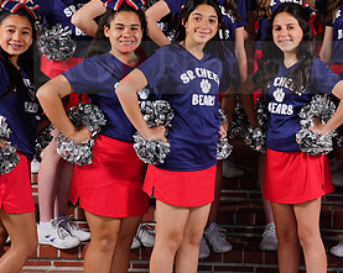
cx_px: 241
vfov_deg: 12.6
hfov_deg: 15.7
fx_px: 1237
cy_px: 57
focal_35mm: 122
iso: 200
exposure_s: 1/200
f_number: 6.3
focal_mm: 62
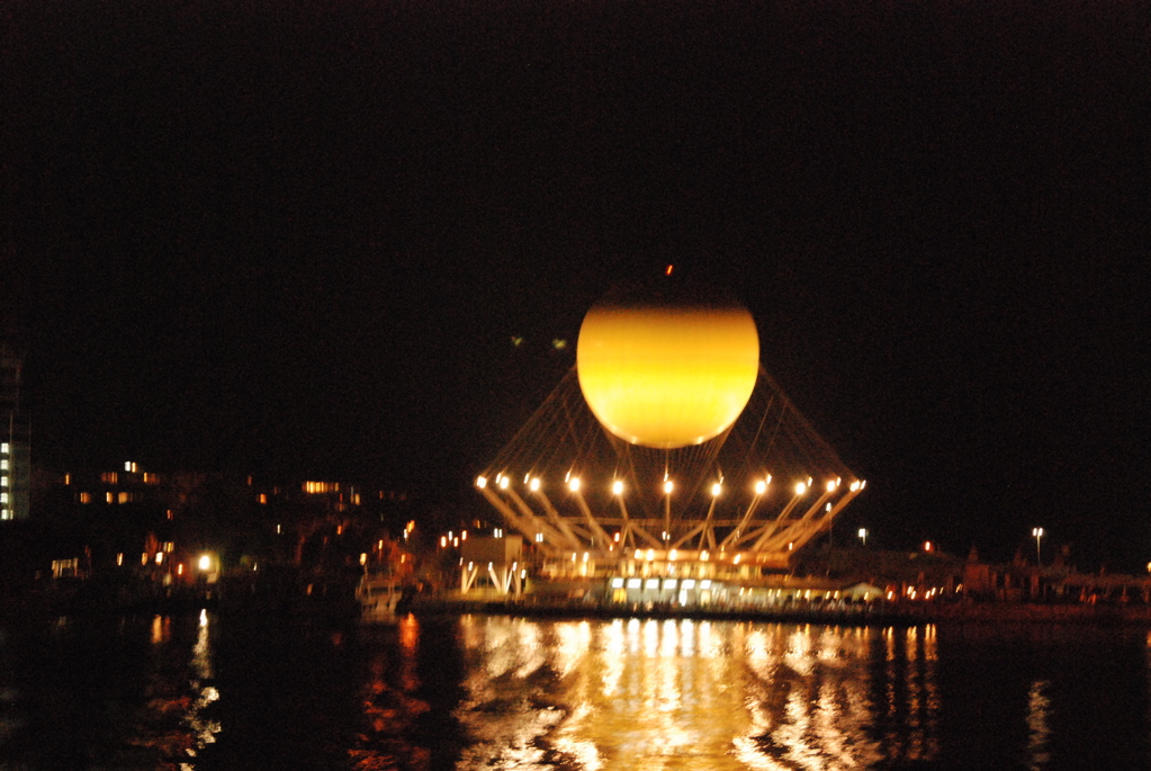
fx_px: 3361
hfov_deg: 19.4
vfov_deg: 13.1
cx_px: 576
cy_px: 386
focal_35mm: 105
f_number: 10
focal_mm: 70
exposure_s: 1/5
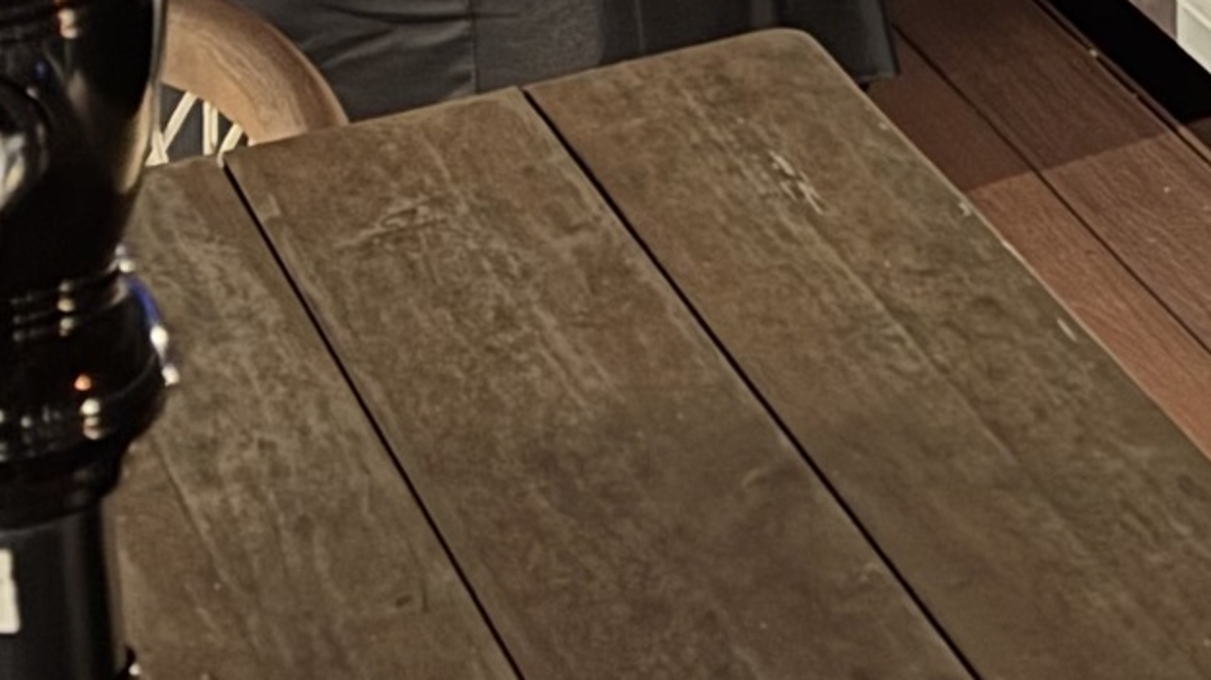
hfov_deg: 15.6
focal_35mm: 129
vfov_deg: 8.5
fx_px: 4141
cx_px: 1685
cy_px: -983
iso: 1250
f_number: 1.78
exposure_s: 1/9
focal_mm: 6.76
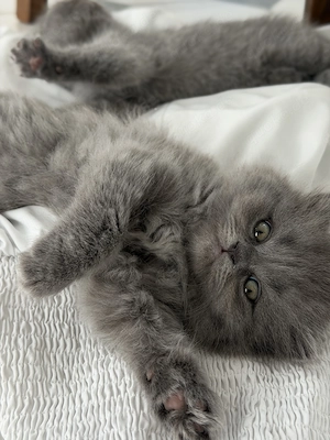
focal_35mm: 48
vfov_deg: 39.7
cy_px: 220
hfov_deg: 30.3
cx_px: 165
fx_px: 610
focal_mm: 6.76
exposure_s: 1/121
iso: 64
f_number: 1.78
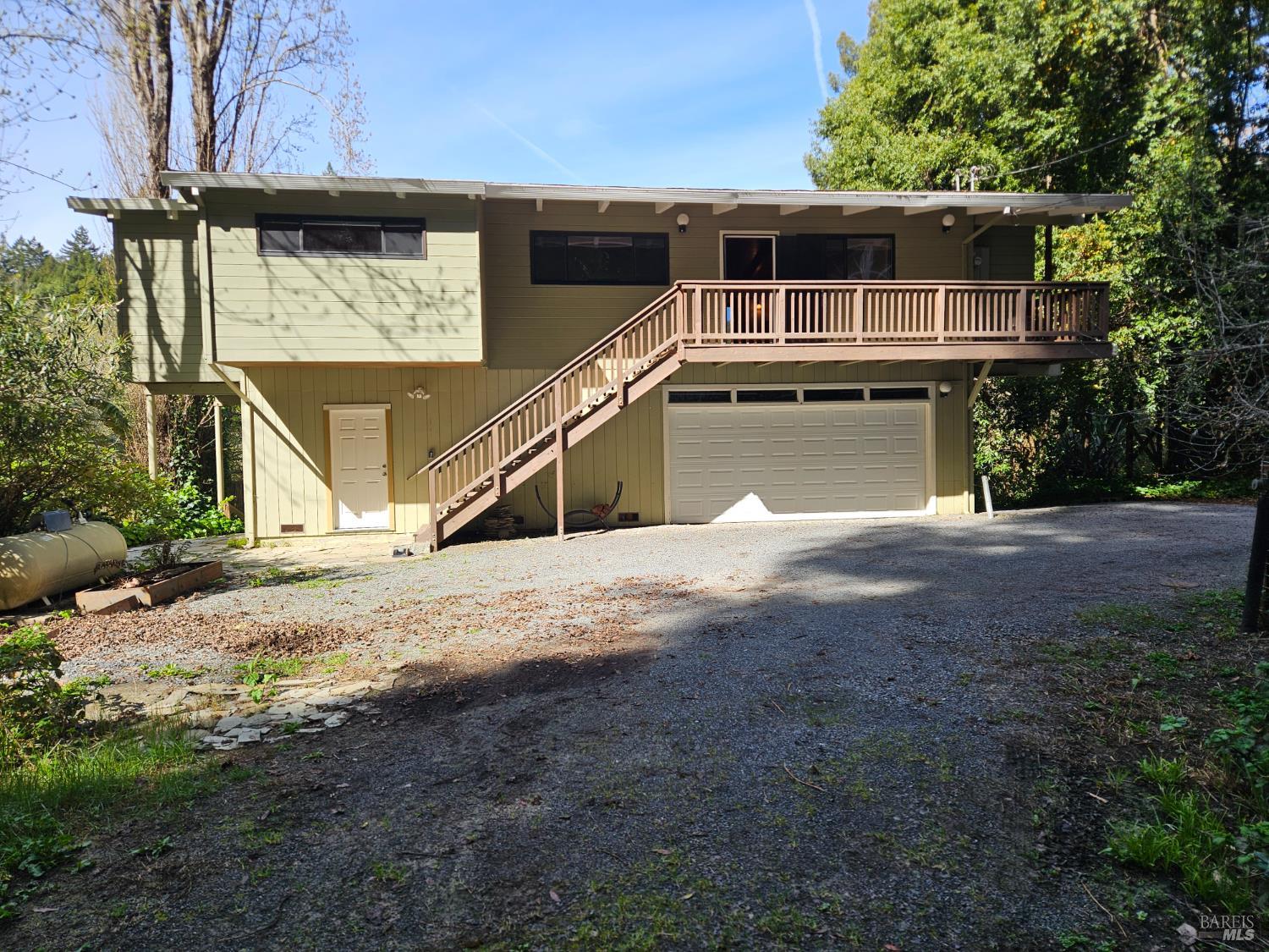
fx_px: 843
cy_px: 476
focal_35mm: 23
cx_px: 634
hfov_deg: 73.9
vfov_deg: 58.9
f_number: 1.8
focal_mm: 5.4
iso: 25
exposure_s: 1/616
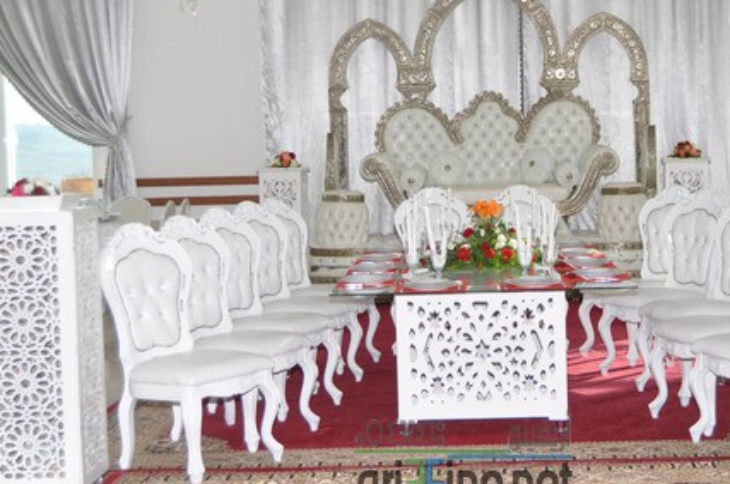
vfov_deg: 18.8
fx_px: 1457
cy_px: 191
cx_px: 463
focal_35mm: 72
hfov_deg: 28.0
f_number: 5
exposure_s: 1/100
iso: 400
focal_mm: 32
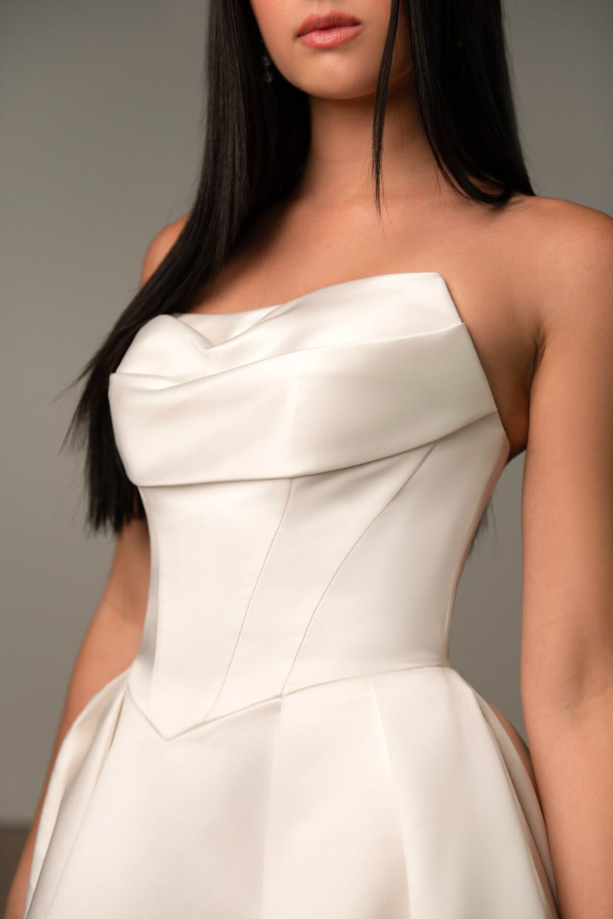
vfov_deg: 38.2
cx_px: 306
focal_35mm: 52
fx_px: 1328
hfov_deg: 26.0
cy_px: 460
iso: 500
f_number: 2.8
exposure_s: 1/3200
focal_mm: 52
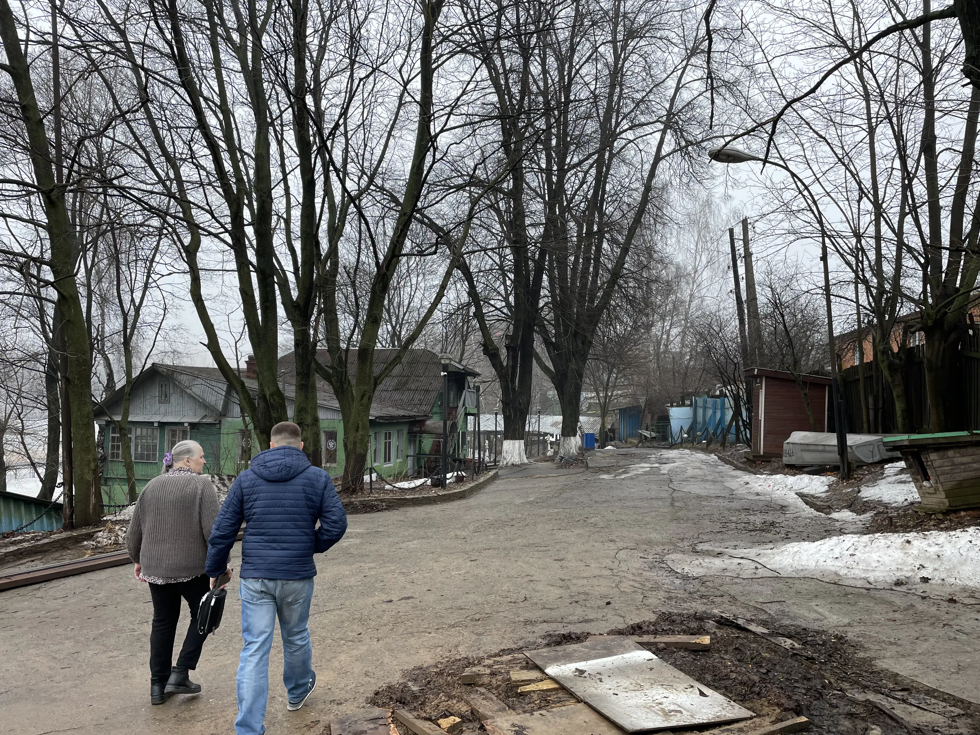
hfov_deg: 67.3
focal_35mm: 26
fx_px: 736
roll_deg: +0.0
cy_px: 368
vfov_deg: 53.1
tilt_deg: +2.9
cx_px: 490
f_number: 1.6
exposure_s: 1/504
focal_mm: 4.2
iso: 32
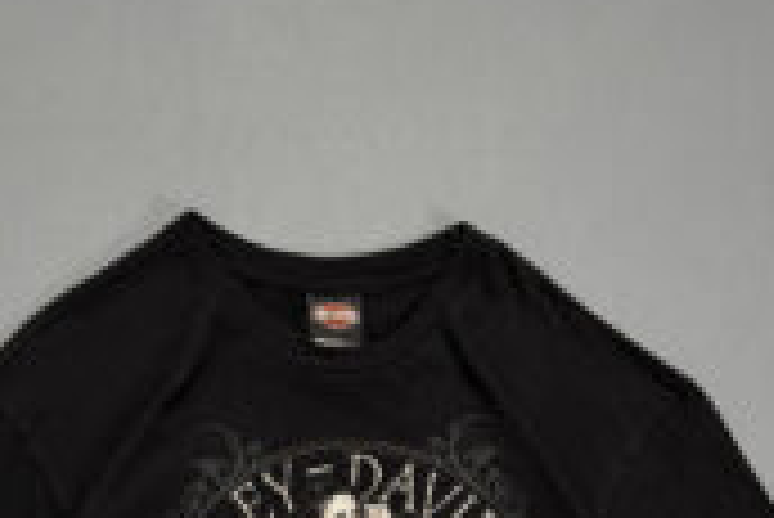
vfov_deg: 20.3
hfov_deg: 34.4
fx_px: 1248
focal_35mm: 58
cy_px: 761
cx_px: 351
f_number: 1.78
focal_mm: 6.76
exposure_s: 1/60
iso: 125
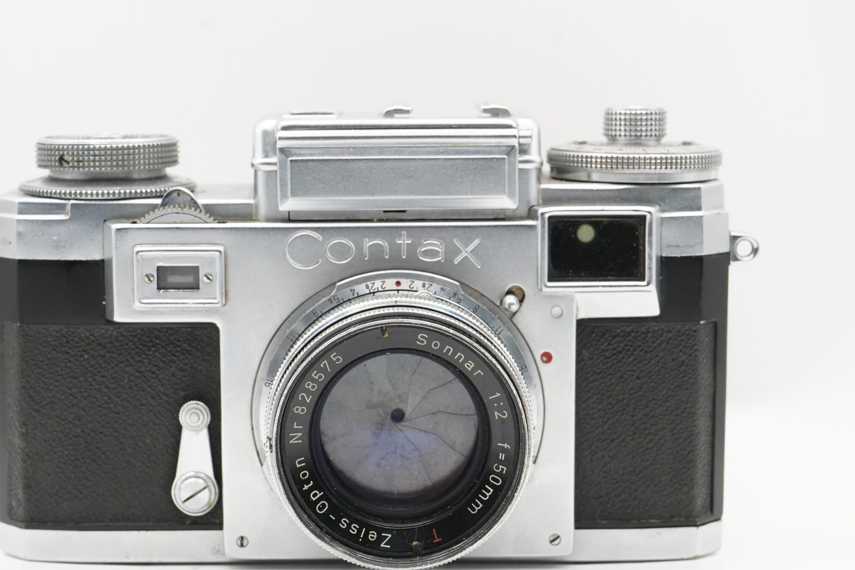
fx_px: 1971
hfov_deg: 24.5
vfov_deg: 16.5
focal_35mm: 83
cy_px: 320
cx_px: 397
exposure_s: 1/125
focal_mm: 65
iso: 4000
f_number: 11
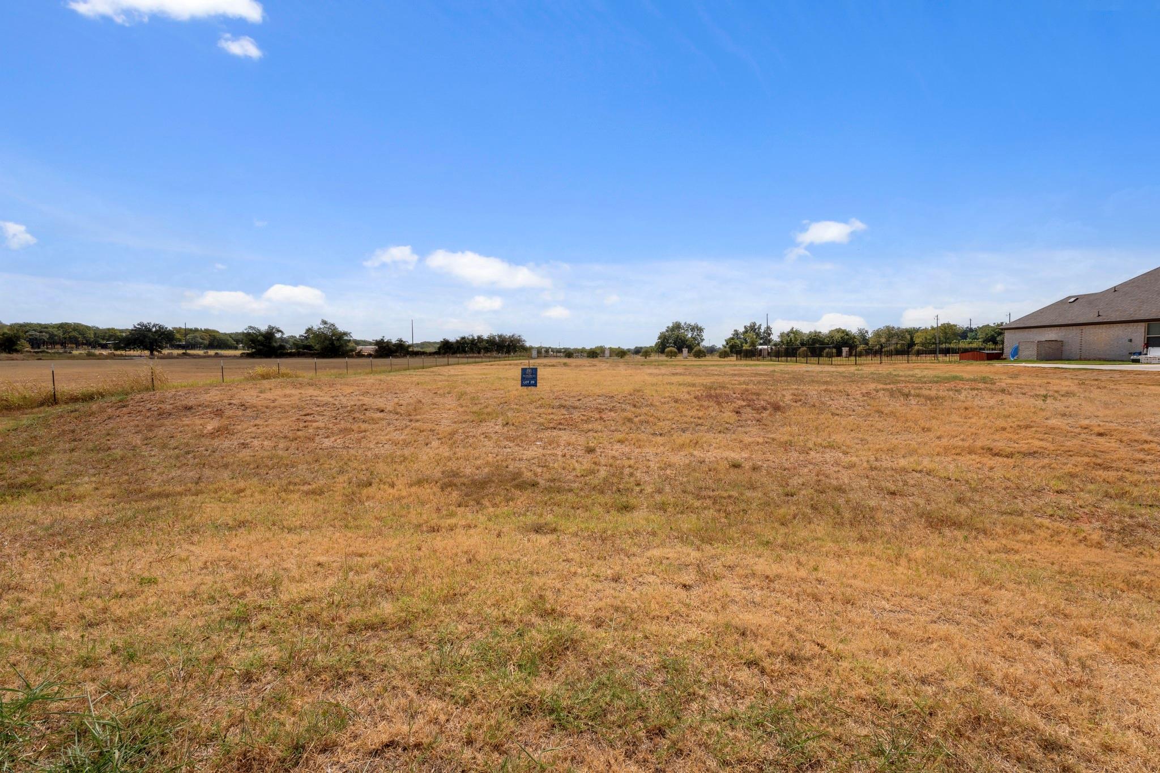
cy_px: 386
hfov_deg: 96.7
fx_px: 515
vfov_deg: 73.7
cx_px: 580
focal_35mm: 16
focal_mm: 16
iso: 160
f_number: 9
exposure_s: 1/1600
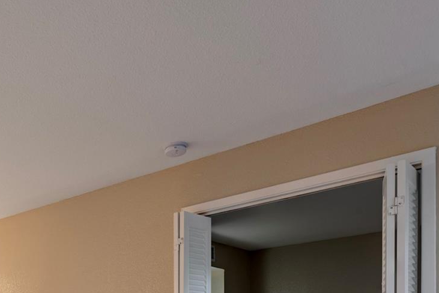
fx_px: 512
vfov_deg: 27.7
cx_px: 11
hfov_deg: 41.1
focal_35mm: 42
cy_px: 359
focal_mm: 15
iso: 100
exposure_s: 1/10
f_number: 10
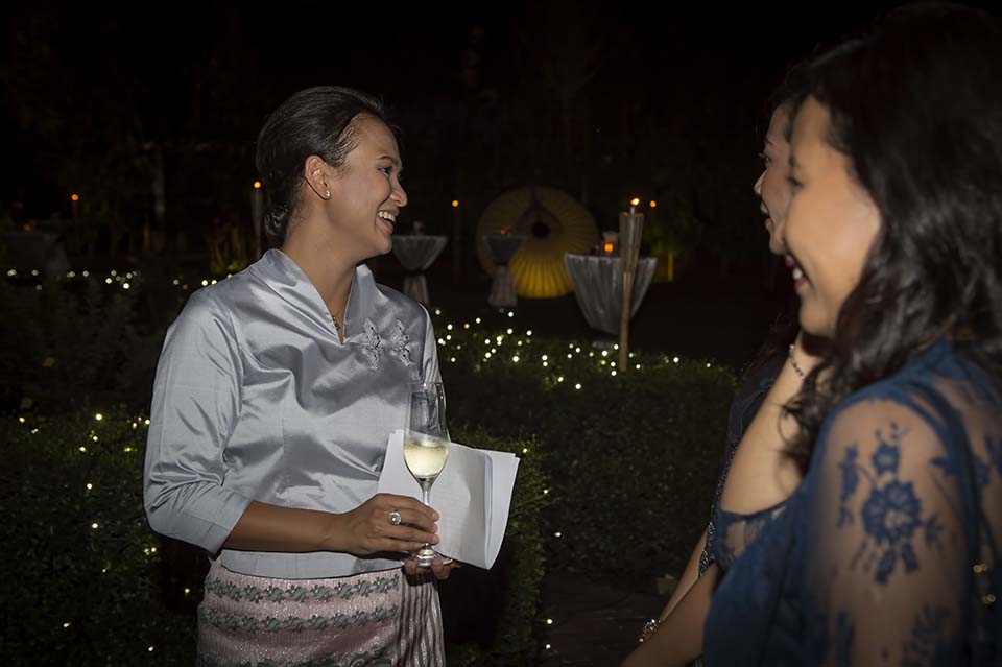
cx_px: 501
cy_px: 334
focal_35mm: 45
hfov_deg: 43.6
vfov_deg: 29.8
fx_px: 1252
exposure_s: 1/60
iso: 400
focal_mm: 45
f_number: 5.6
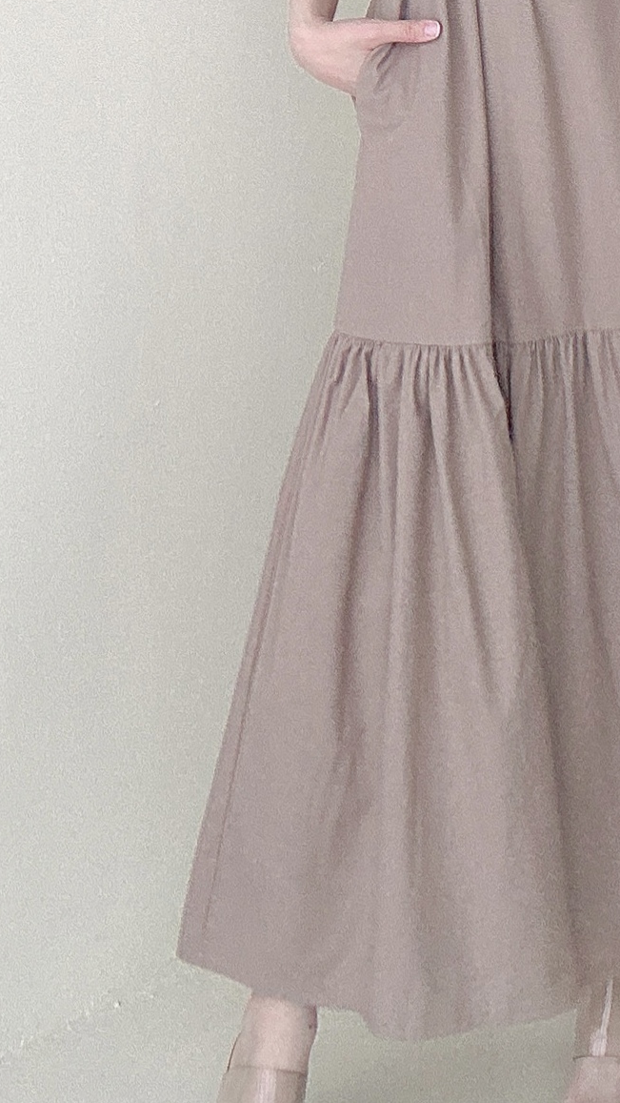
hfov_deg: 22.7
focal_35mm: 52
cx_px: 513
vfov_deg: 38.1
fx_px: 1519
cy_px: 192
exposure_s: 1/60
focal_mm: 2.69
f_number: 1.9
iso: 100
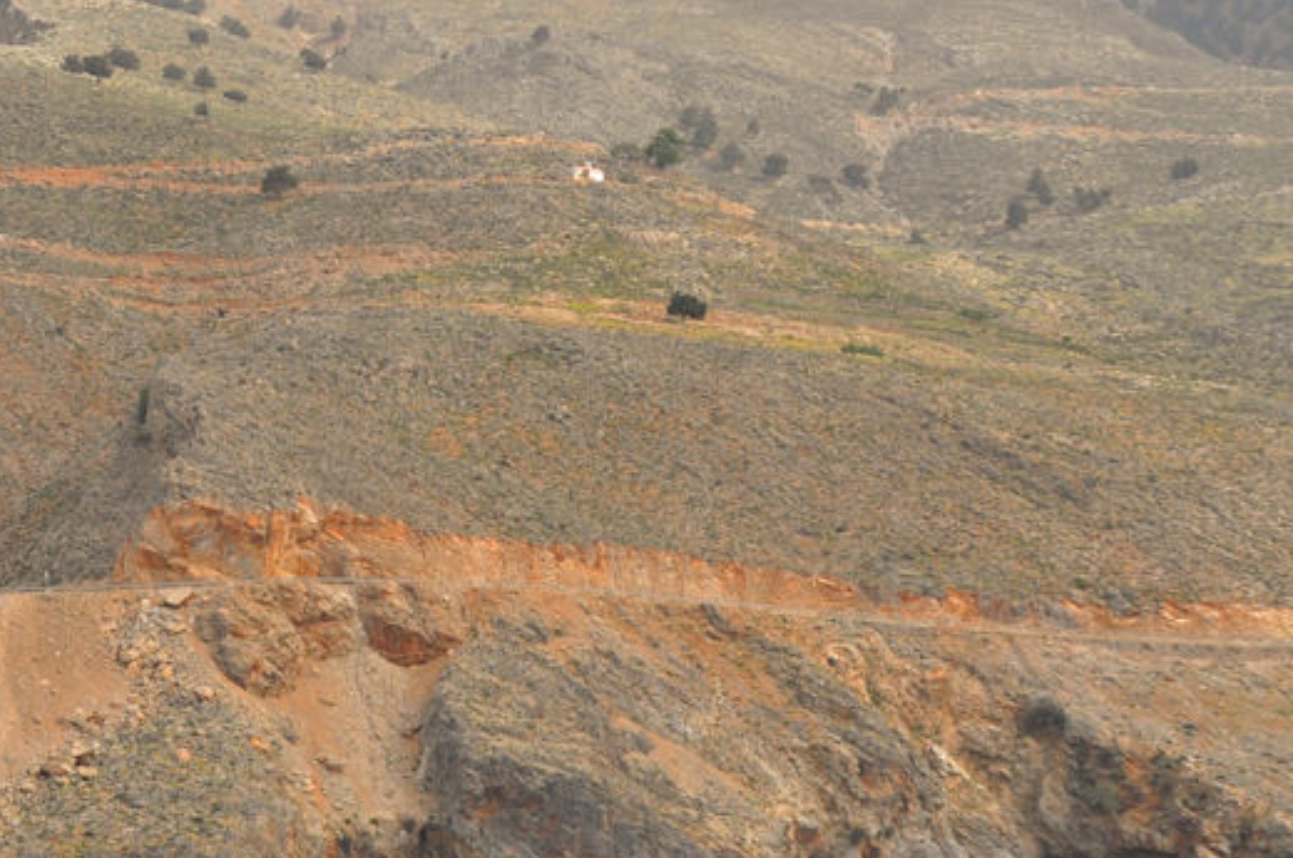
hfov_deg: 16.7
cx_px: 124
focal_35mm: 121
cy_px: 369
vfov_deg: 11.3
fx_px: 4345
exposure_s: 1/400
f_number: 10
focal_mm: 35
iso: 200
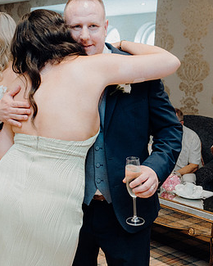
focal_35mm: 57
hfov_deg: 25.8
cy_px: 111
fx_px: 449
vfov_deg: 32.9
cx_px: 18
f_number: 3.5
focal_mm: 34
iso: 2500
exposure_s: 1/160
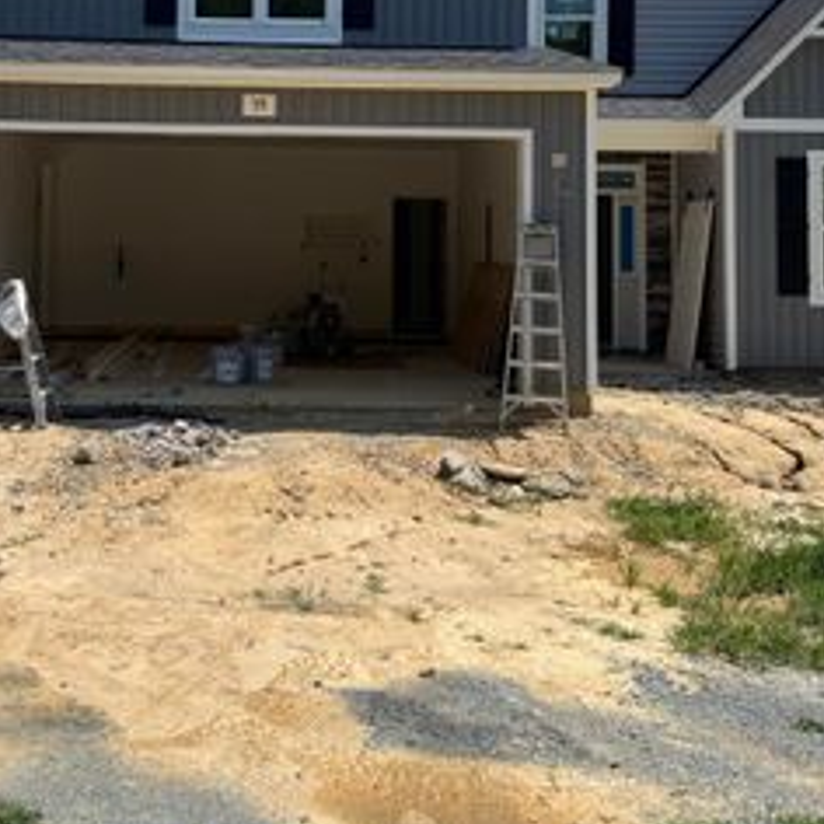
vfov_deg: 36.5
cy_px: 190
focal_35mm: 45
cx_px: 307
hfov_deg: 37.3
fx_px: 1212
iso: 80
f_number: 1.78
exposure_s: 1/6173
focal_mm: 6.76
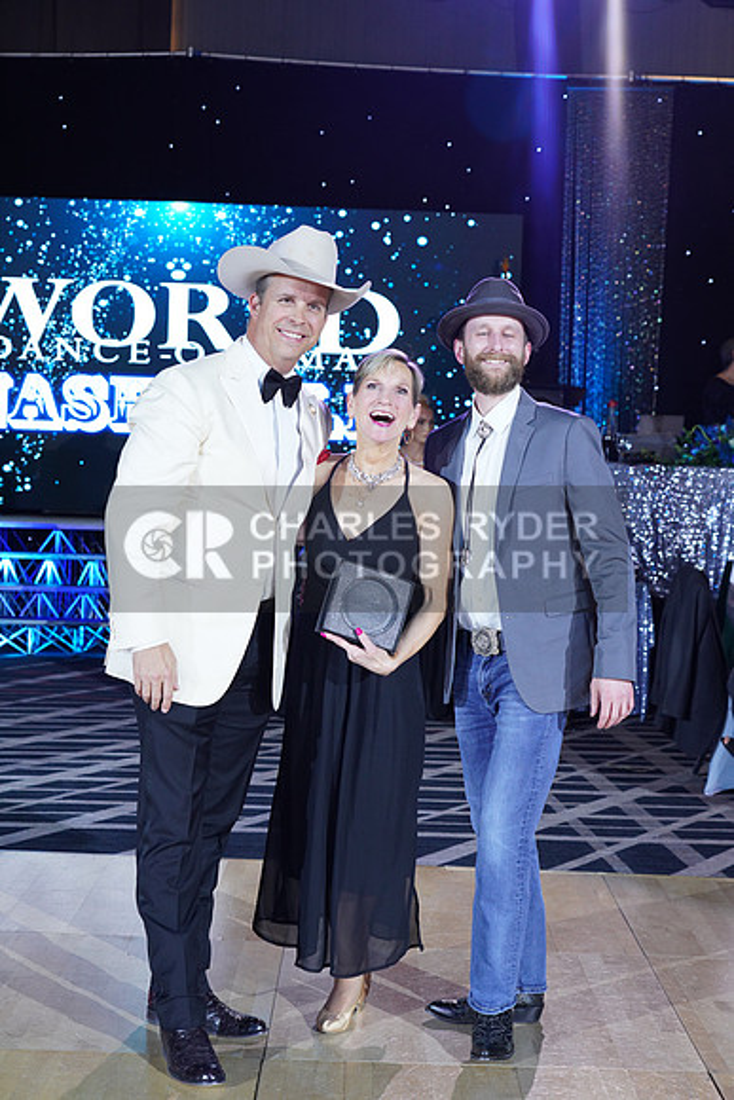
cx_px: 367
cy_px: 550
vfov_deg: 34.5
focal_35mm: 58
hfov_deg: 23.4
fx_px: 1773
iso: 1600
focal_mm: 58
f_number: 5
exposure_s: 1/200
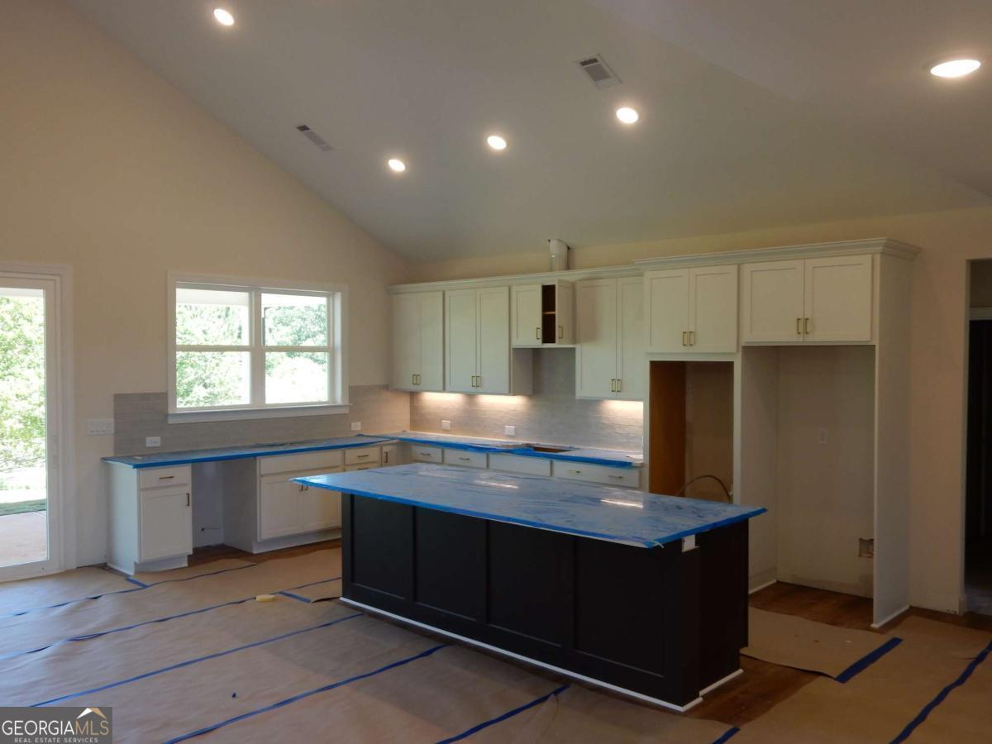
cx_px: 496
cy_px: 372
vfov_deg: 46.8
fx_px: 860
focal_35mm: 30
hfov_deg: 60.0
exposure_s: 1/40
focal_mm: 5.4
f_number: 4
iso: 125
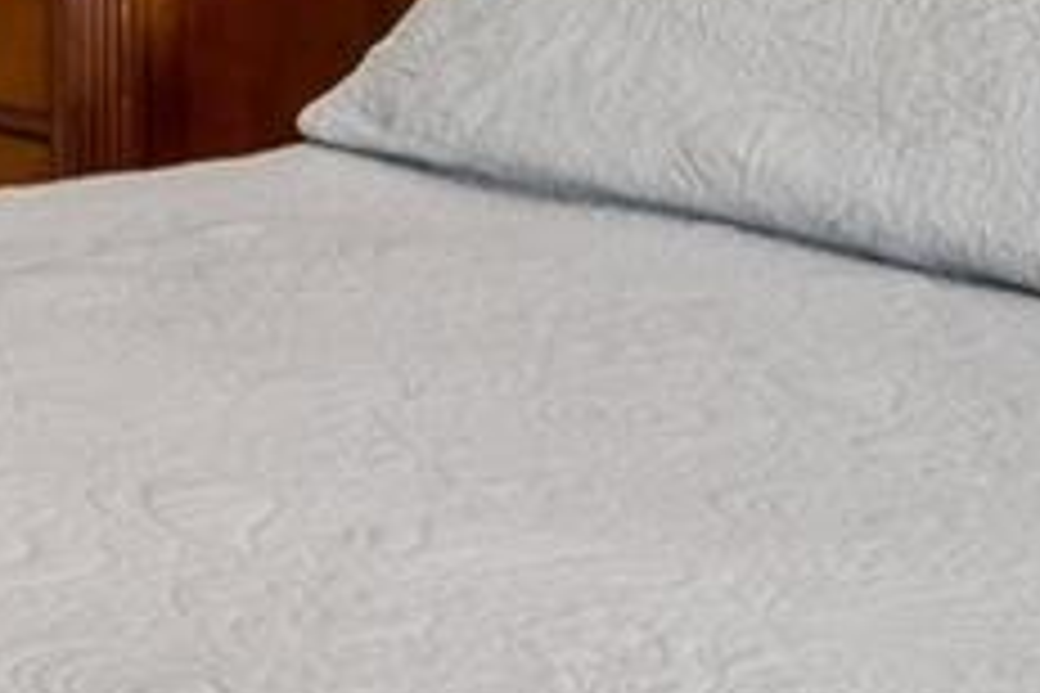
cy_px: -549
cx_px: -995
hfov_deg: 15.8
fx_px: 3004
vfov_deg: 12.1
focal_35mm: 104
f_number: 7.1
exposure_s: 1/20
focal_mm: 10
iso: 100
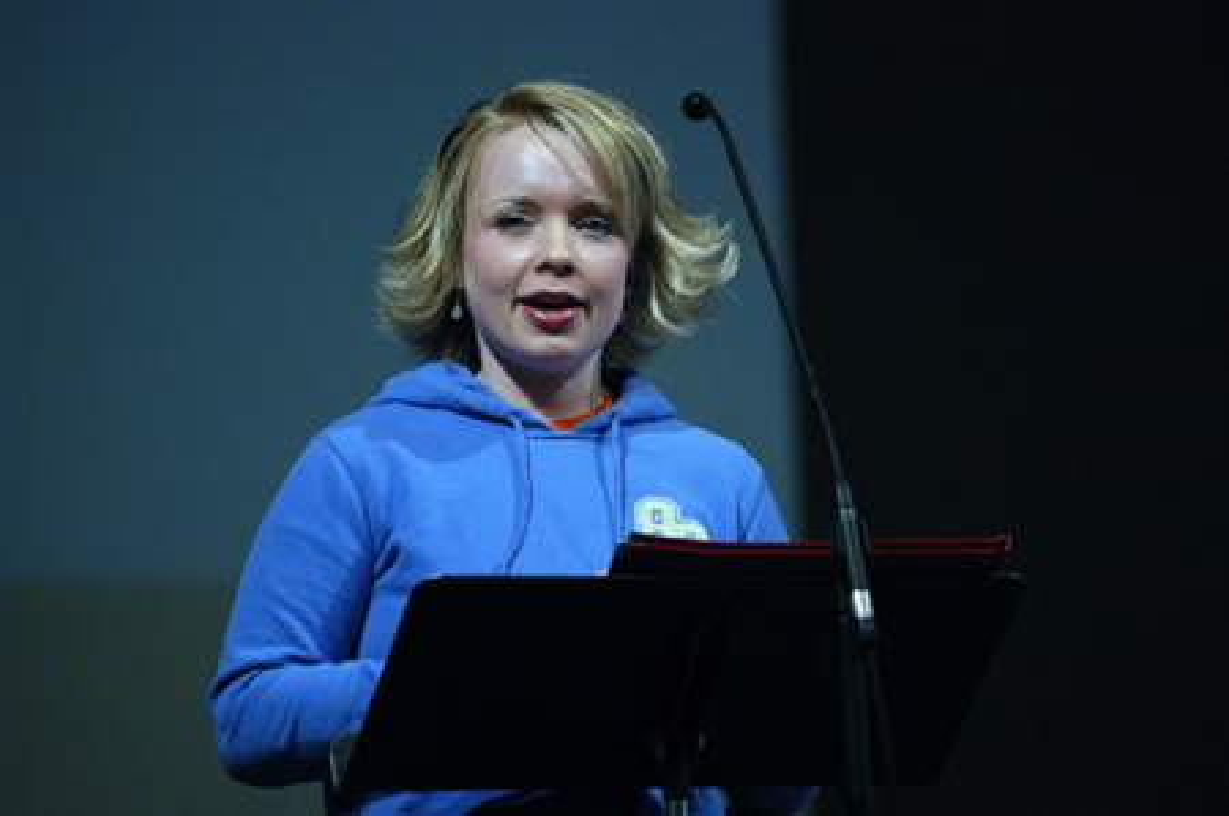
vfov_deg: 4.6
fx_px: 10230
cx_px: 614
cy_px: 408
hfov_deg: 6.9
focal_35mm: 300
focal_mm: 200
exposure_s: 1/200
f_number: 2.8
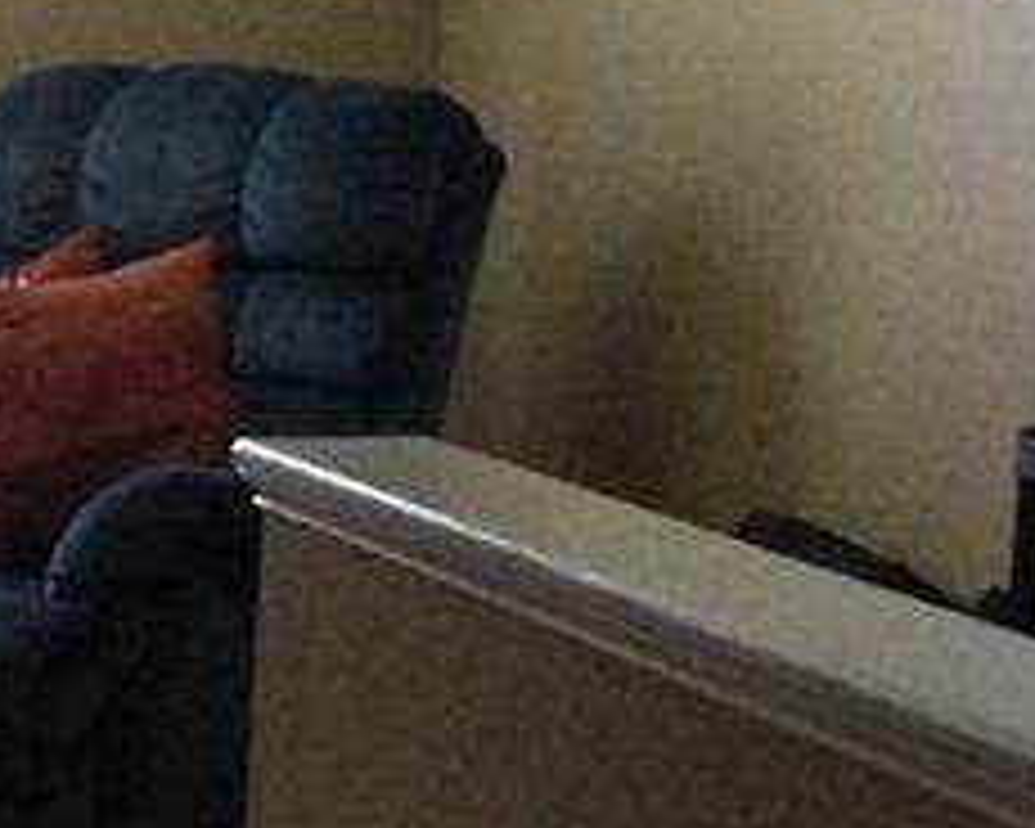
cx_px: -454
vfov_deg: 11.1
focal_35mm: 139
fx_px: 4258
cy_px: 576
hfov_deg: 13.2
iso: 250
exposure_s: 1/24
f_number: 2.4
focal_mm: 3.3
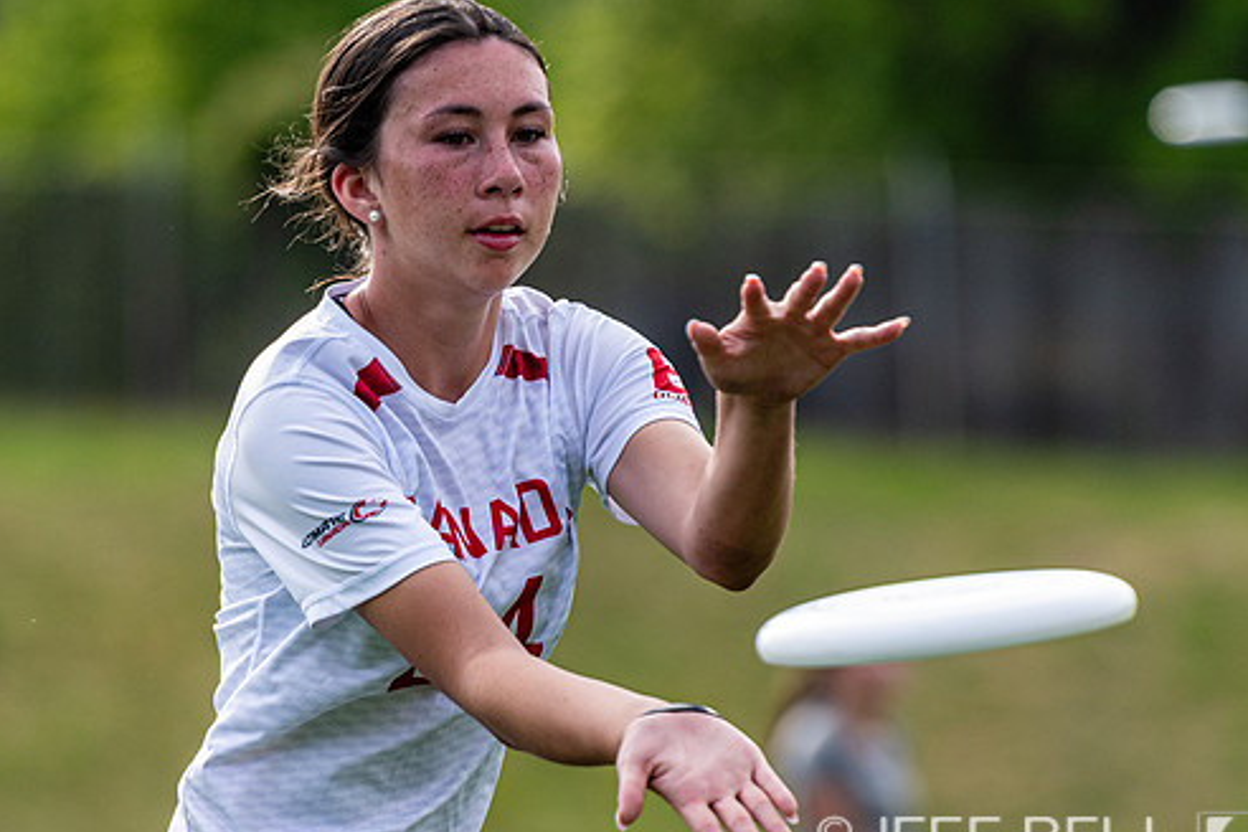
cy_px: 445
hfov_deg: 3.9
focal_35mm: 524
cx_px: 599
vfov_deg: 2.6
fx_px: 18164
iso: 280
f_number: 3.2
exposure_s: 1/1250
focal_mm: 200
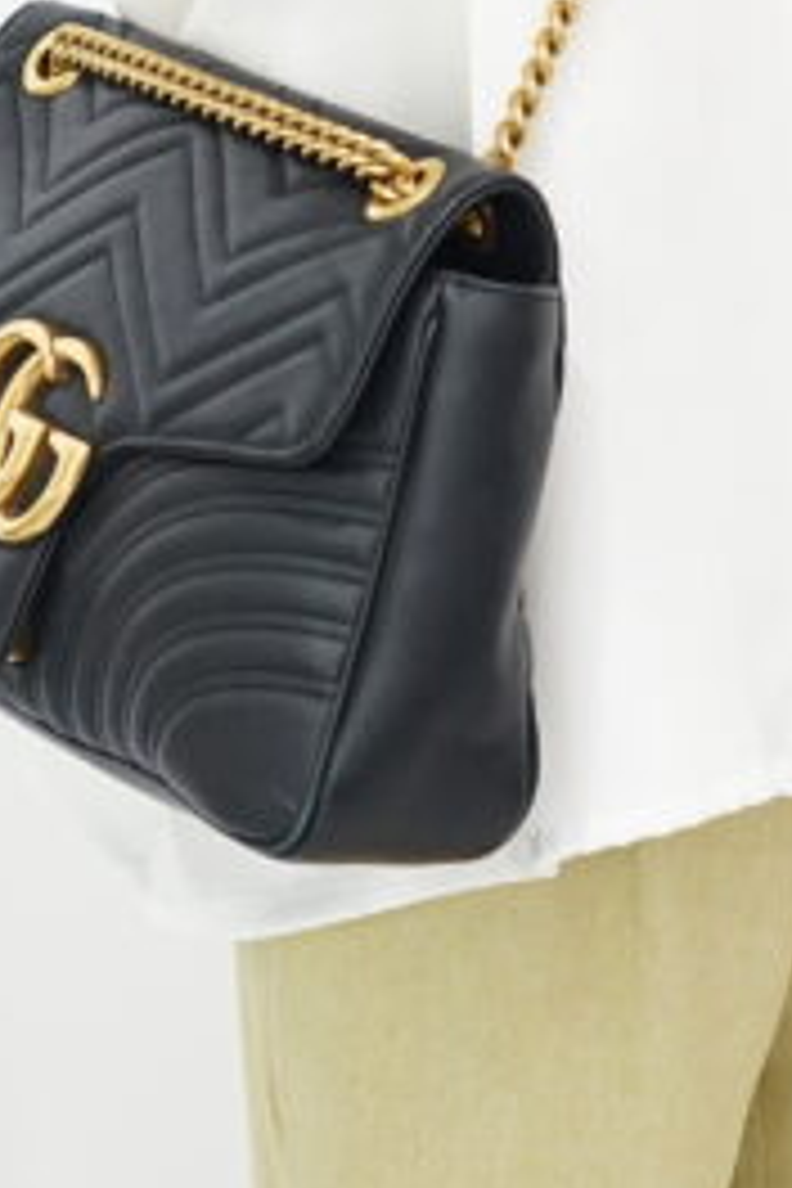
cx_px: 686
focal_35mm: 194
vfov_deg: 10.5
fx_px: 6401
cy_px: -130
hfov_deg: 7.1
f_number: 6.3
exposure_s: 1/6
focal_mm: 50
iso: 640
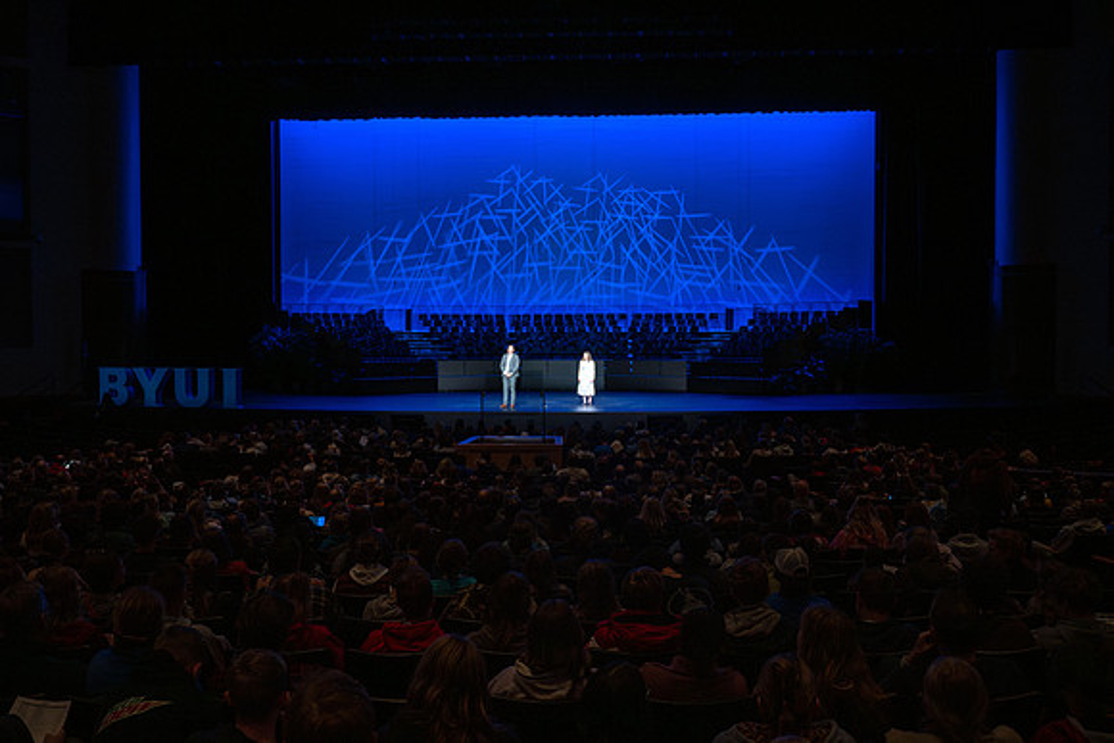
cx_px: 557
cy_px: 372
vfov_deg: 38.4
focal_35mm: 34
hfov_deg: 55.1
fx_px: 1068
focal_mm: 34.5
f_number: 4
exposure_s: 1/160
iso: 2500
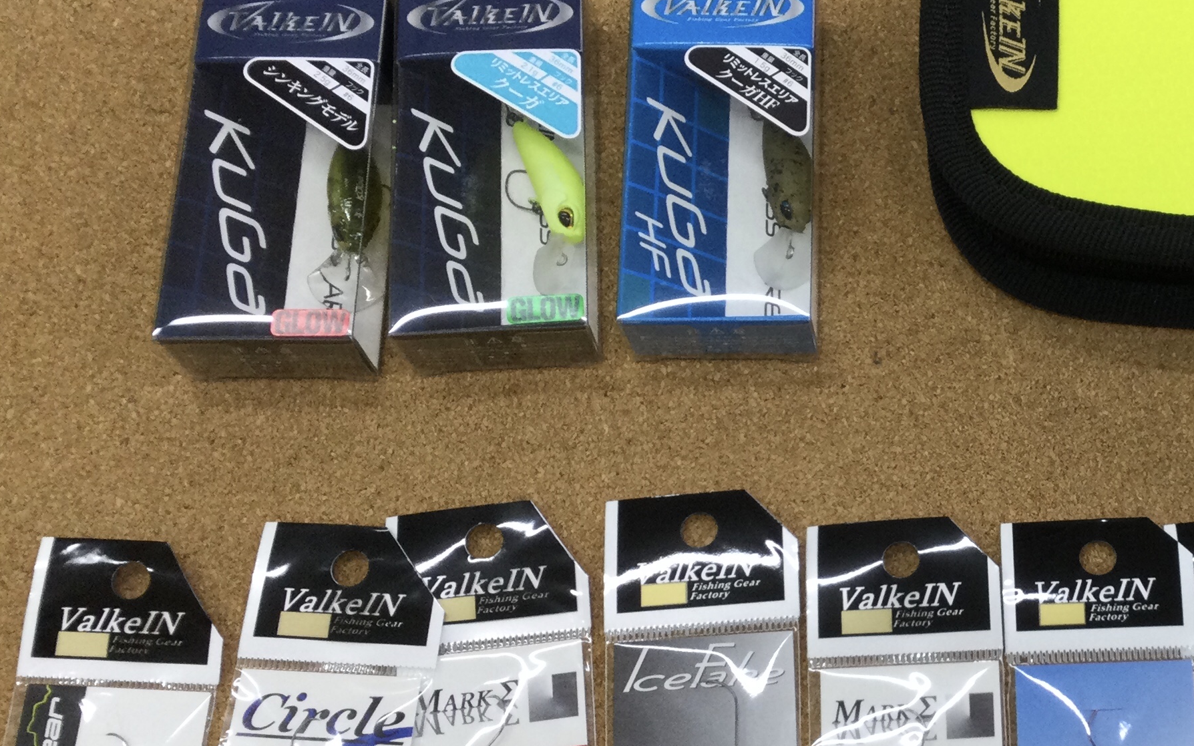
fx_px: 1952
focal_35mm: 60
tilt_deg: -71.1
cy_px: 474
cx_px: 1040
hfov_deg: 32.6
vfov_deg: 21.6
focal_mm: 3.3
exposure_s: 1/40
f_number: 2.4
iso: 25
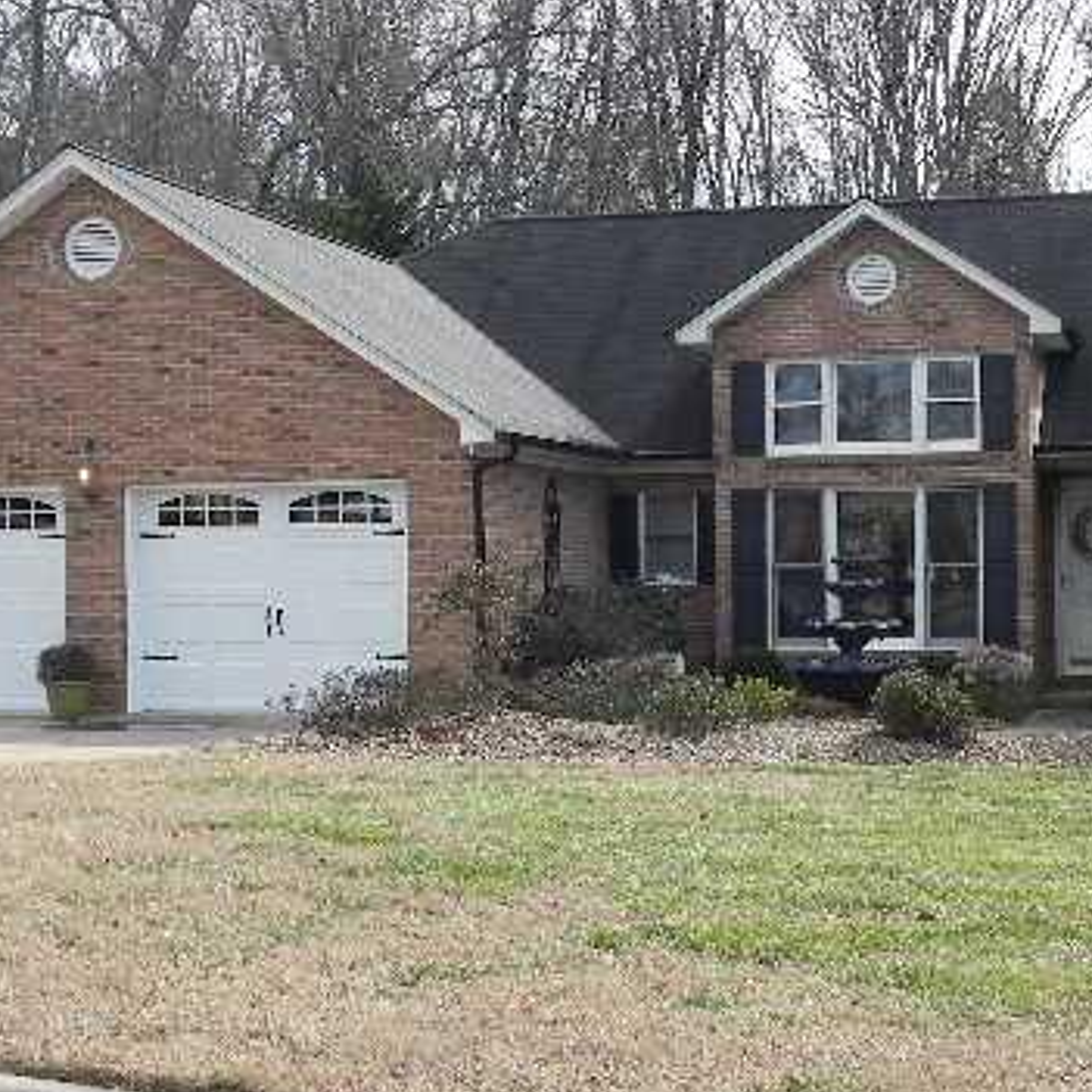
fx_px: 2356
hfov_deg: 26.0
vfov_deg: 26.1
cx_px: 712
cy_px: 563
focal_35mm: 66
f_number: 5.6
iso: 160
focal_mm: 7.3
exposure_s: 1/260
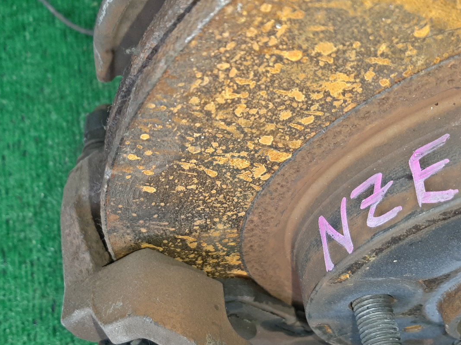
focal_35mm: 35
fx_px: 466
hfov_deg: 52.2
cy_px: 188
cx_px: 180
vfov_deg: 40.6
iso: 126
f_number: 1.7
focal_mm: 3.93
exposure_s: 1/50
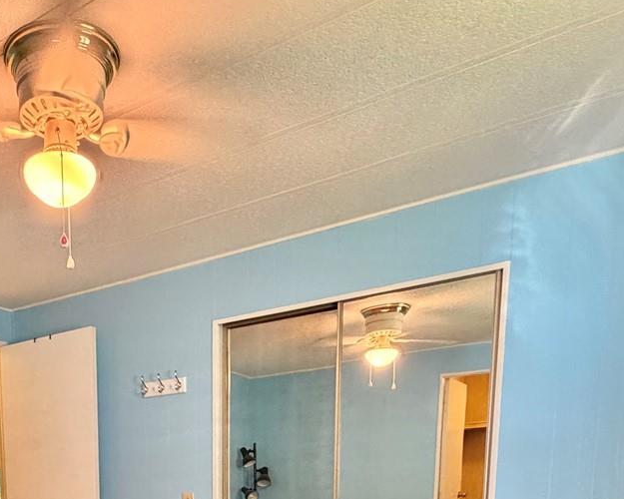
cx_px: 114
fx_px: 646
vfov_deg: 34.5
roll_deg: +1.7
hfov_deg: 48.3
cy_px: 586
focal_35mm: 35
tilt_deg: -9.2
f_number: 2.2
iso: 400
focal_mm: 2.22
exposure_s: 1/60
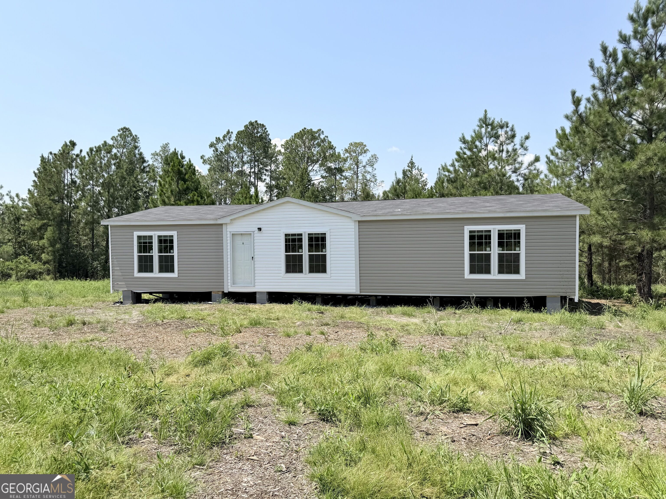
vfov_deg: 56.8
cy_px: 250
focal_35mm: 24
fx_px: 462
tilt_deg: -1.3
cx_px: 333
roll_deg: +1.5
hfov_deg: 71.6
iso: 80
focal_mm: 6.76
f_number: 1.78
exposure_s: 1/4975
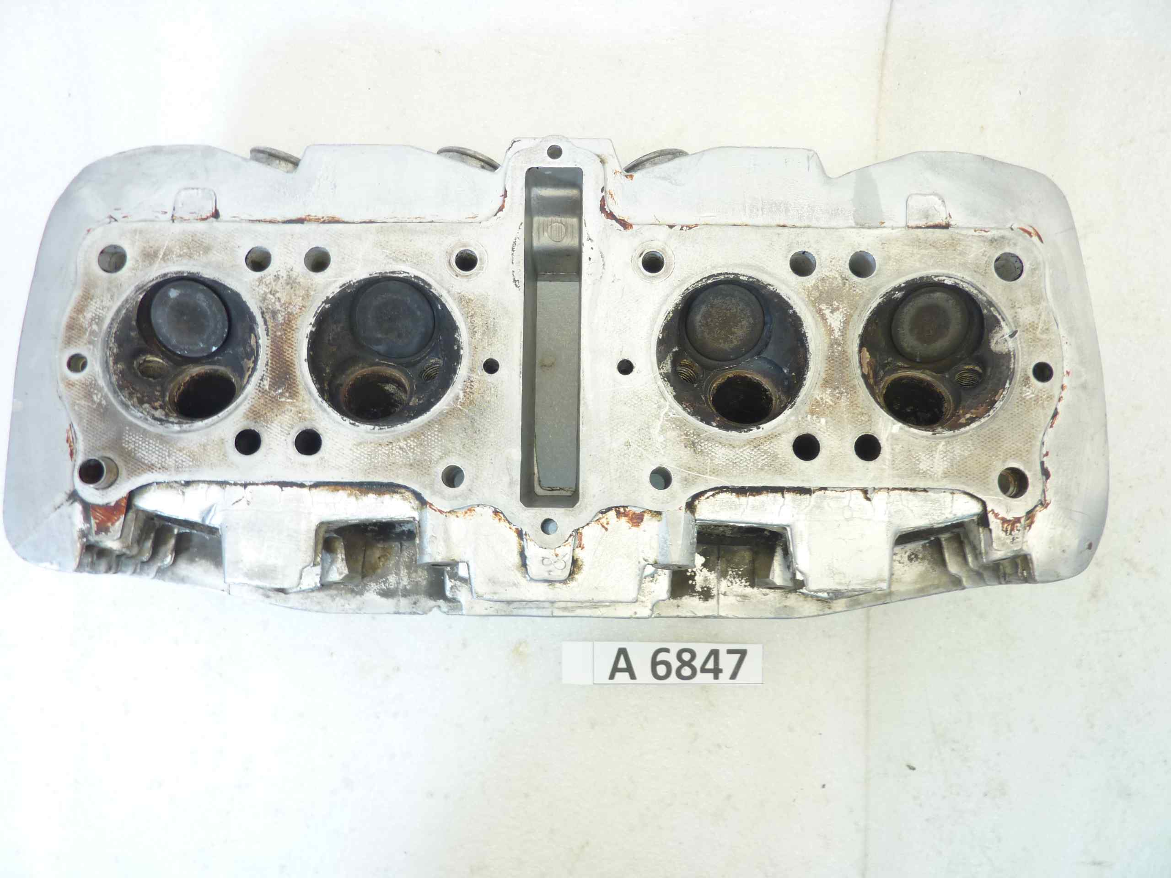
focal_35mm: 25
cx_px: 586
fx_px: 846
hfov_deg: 69.4
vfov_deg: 54.9
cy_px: 439
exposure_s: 1/13
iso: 80
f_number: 3.3
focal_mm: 4.1
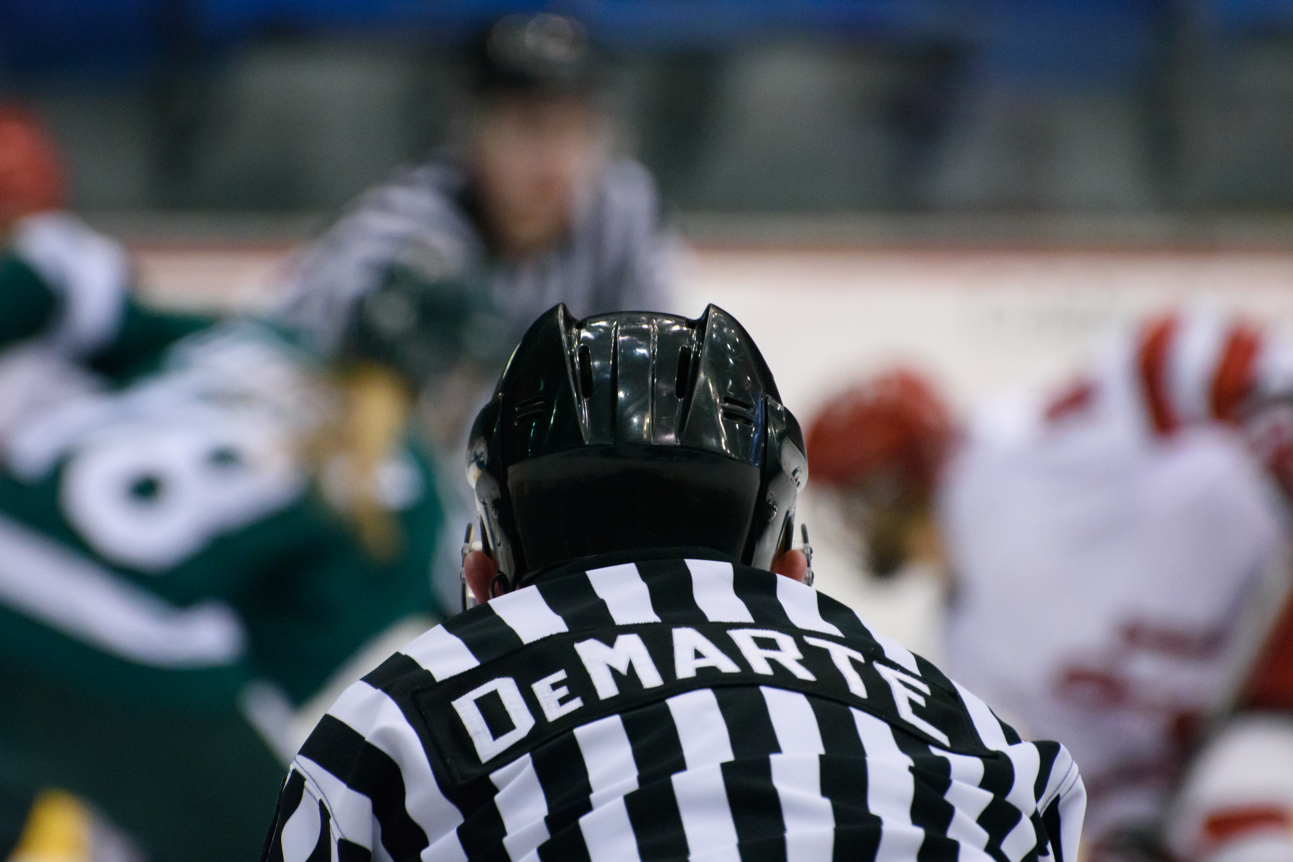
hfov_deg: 5.1
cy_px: 431
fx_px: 14545
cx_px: 646
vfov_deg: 3.4
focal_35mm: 405
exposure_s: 1/500
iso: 4000
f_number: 5.6
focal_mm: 270
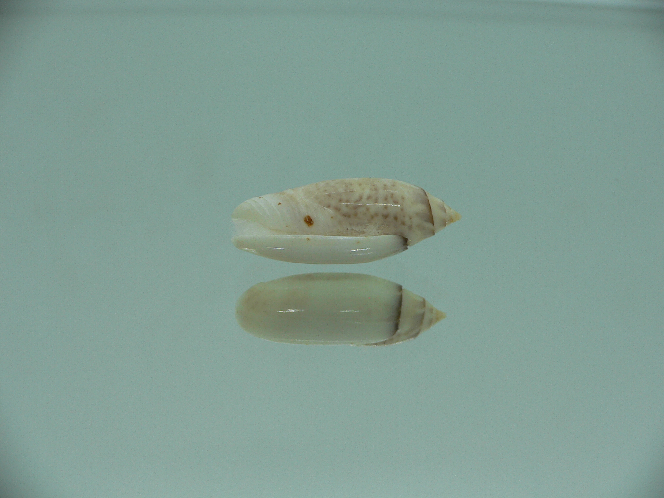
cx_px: 332
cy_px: 249
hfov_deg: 52.6
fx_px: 671
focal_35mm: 35
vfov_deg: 40.7
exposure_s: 1/80
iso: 80
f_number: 2.8
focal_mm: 4.6
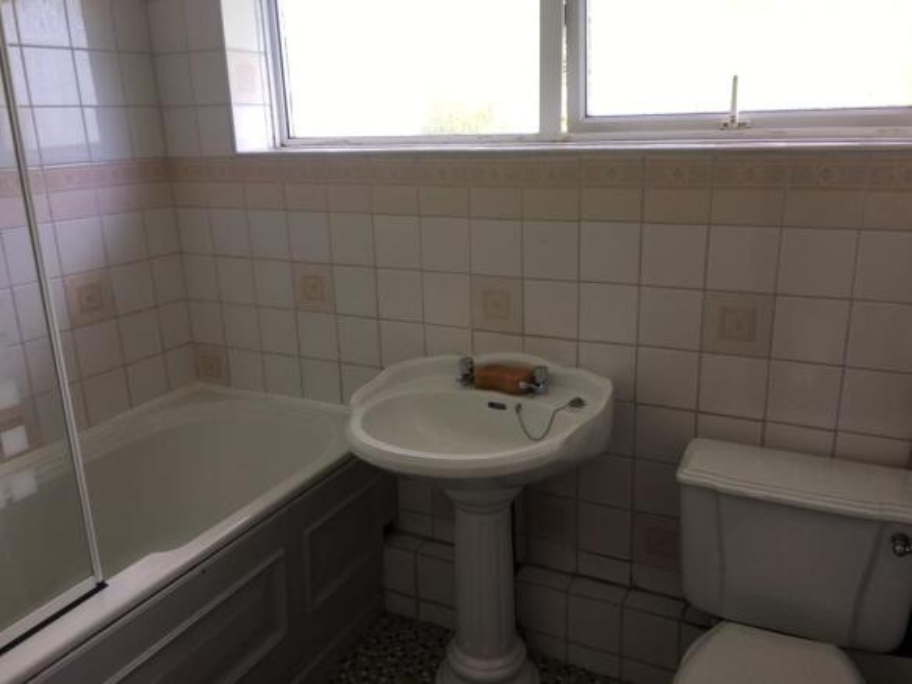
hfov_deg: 61.7
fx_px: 764
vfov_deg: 48.2
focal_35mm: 29
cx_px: 456
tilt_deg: -16.4
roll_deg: +2.2
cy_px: 342
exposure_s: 1/33
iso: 25
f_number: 2.2
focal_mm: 4.15
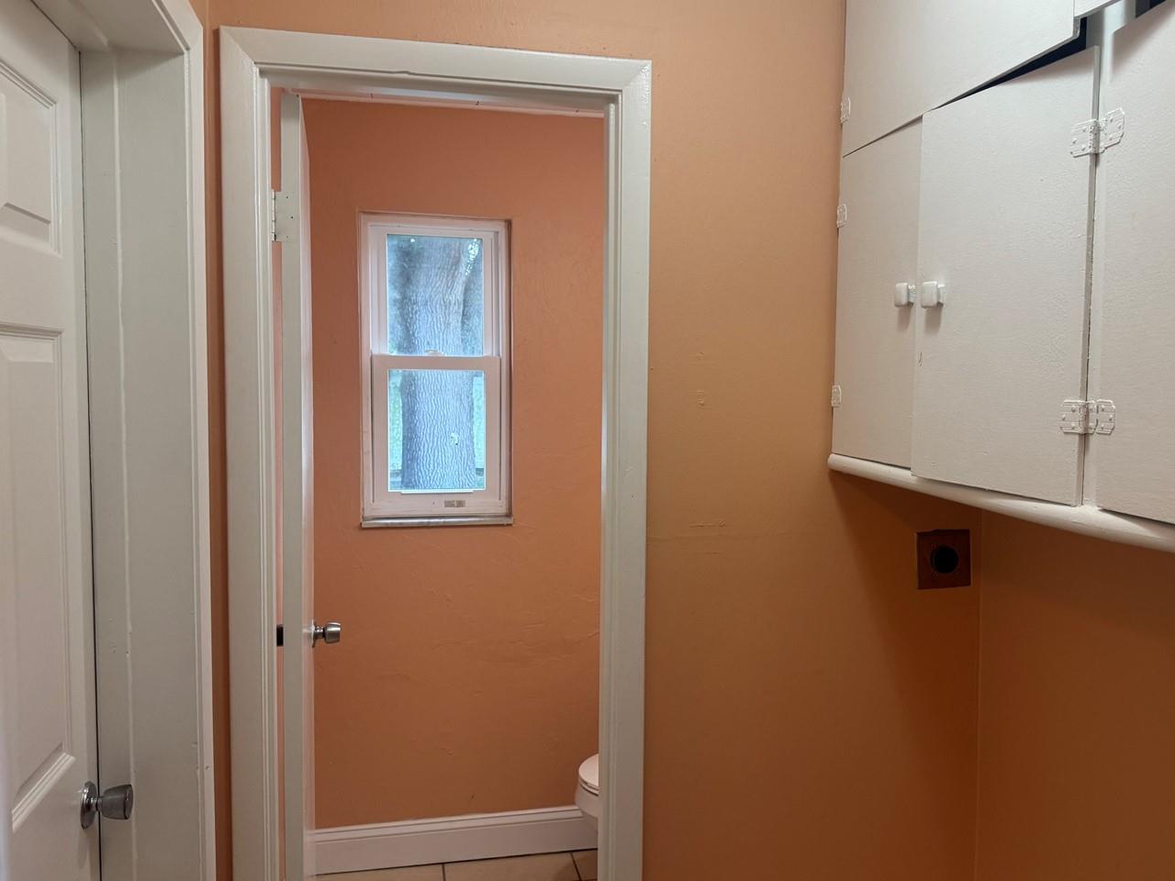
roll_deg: -1.3
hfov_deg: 59.8
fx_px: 1018
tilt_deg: -3.5
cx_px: 645
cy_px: 433
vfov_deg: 46.8
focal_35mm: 30
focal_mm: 6.76
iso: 160
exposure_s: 1/120
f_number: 1.78
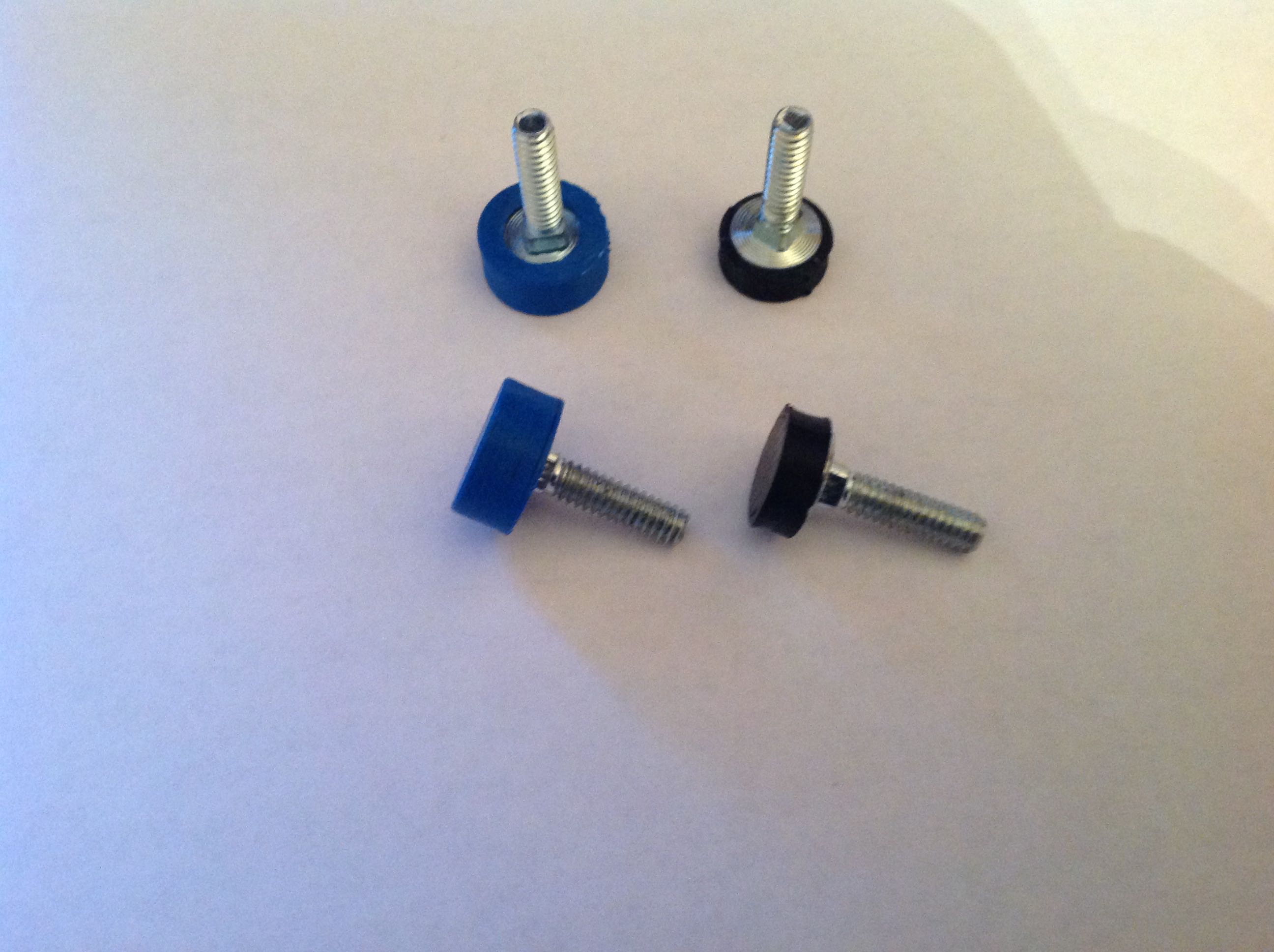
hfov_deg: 52.7
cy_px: 476
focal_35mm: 35
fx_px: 1286
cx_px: 637
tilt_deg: -61.1
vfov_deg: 40.6
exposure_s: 1/15
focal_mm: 4.28
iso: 320
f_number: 2.4
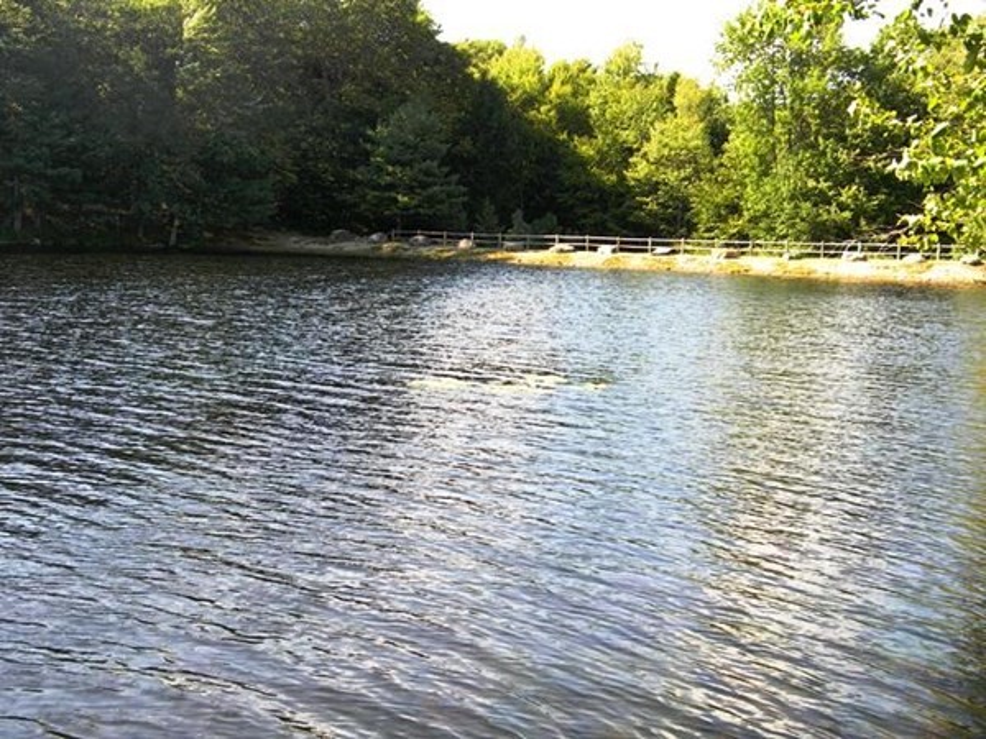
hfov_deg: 45.8
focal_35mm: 41
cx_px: 493
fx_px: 1168
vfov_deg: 35.1
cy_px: 370
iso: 112
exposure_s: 1/171
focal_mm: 7.3
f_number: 3.8
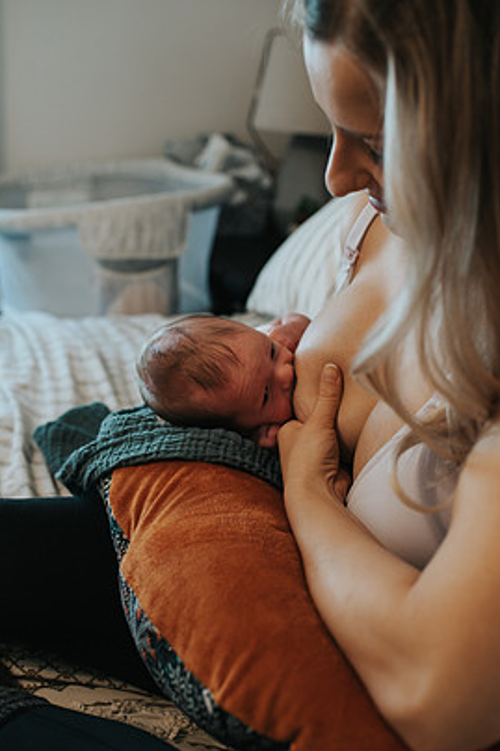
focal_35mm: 39
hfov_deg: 34.2
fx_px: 813
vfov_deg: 49.6
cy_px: 385
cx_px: 225
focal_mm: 35
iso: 1000
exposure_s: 1/250
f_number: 2.8
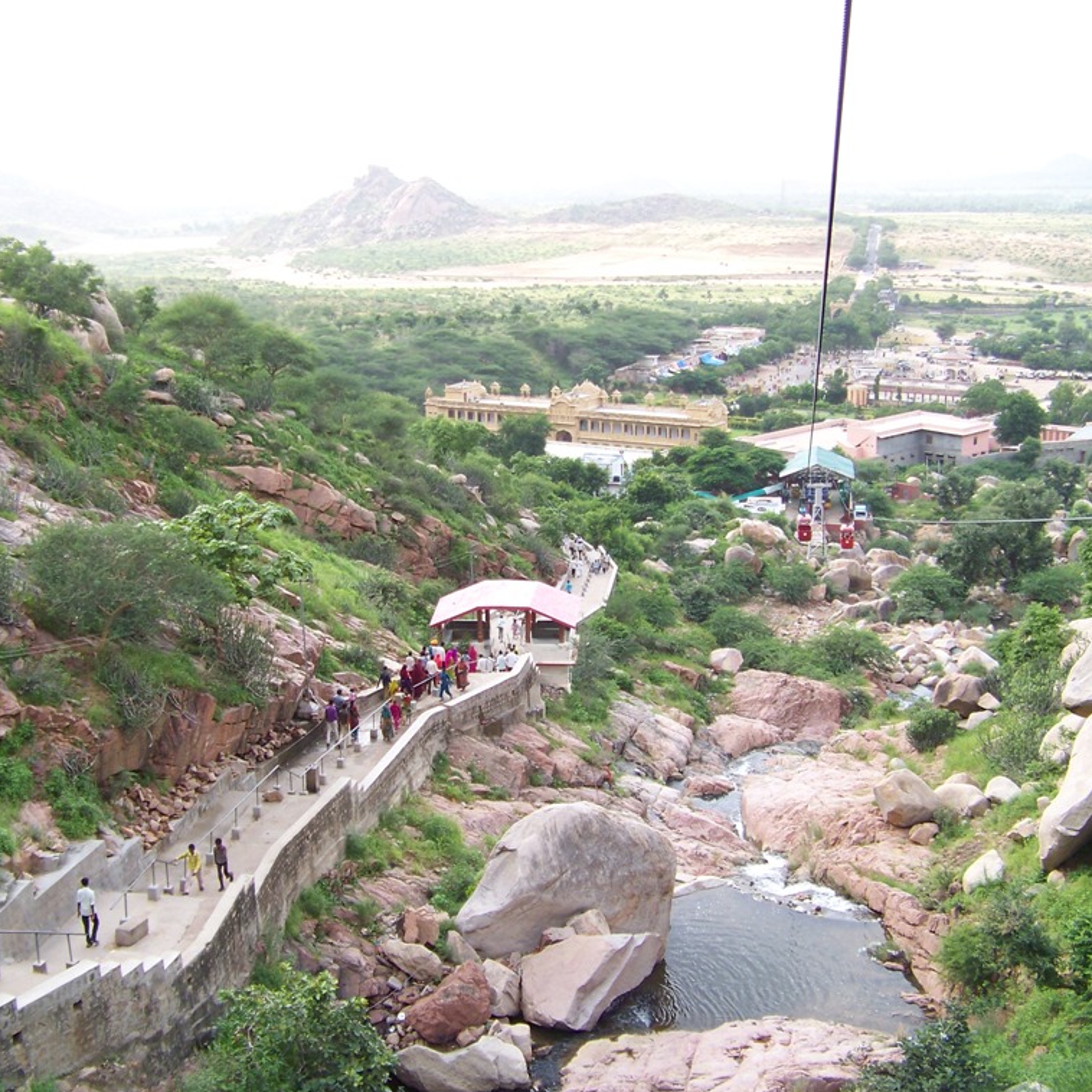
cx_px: 532
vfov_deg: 39.2
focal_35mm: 43
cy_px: 545
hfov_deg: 39.2
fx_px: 1535
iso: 64
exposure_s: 1/160
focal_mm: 5.85
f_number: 2.8
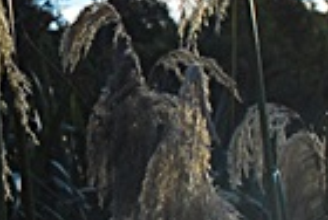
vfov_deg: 6.7
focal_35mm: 205
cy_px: 23
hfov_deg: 9.9
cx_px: -52
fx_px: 1872
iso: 400
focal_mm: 24
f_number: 5.6
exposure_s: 1/1600
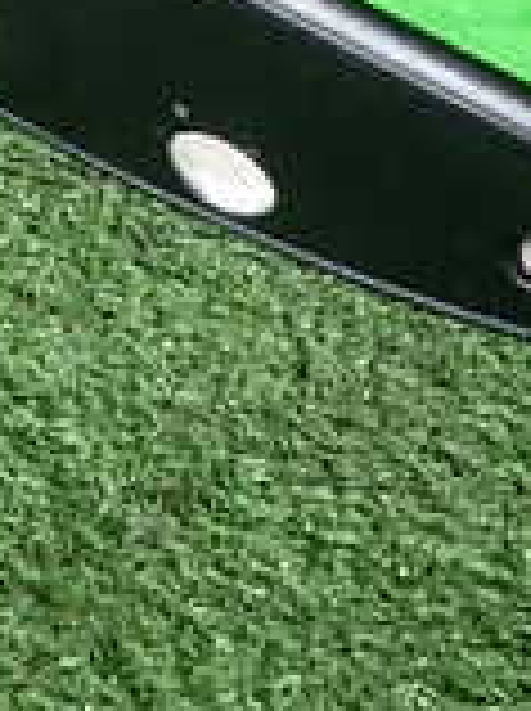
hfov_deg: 15.5
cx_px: 212
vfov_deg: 20.0
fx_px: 1948
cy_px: -22
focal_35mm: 95
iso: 200
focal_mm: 4.5
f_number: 2
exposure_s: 1/50
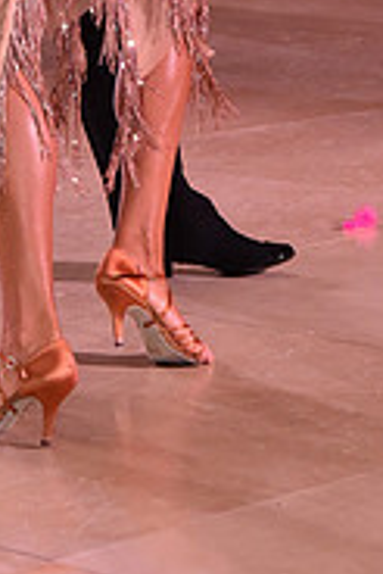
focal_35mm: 208
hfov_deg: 6.6
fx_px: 3313
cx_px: -104
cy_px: -240
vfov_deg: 9.6
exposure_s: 1/320
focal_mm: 66
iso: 2500
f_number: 7.1
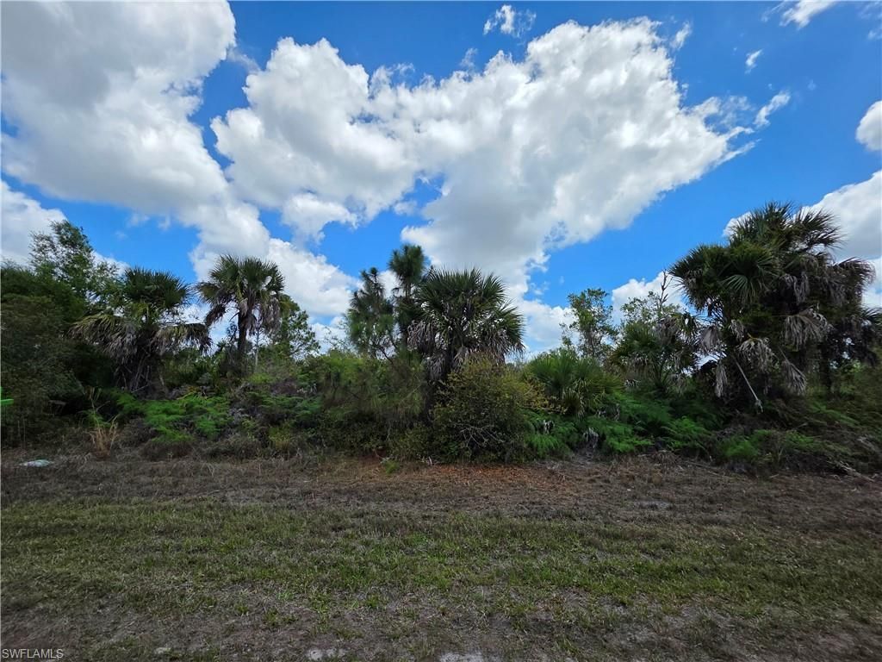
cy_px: 331
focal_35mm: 13
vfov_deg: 89.9
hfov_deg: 106.2
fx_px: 331
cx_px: 441
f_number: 1.9
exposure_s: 1/2693
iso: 40
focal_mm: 2.2
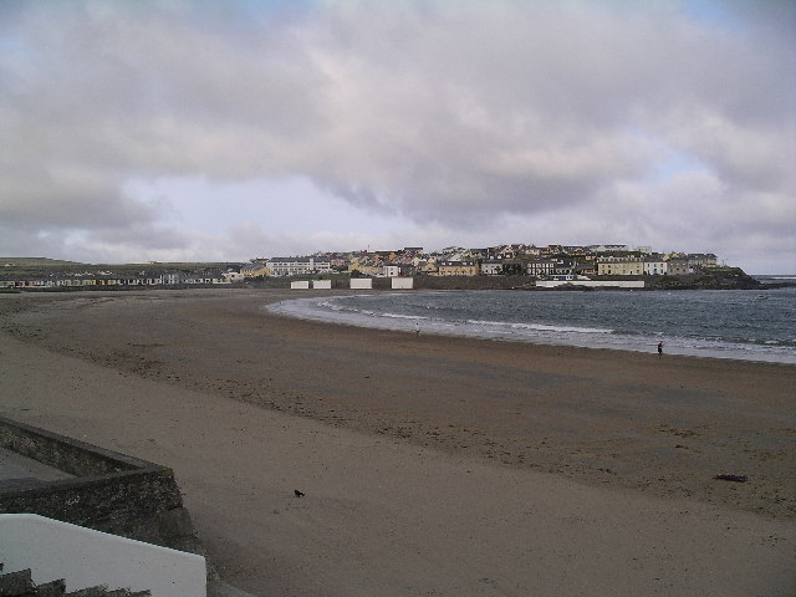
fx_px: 851
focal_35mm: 37
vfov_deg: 38.7
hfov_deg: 50.1
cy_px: 298
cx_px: 398
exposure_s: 1/466
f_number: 5
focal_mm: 7.8
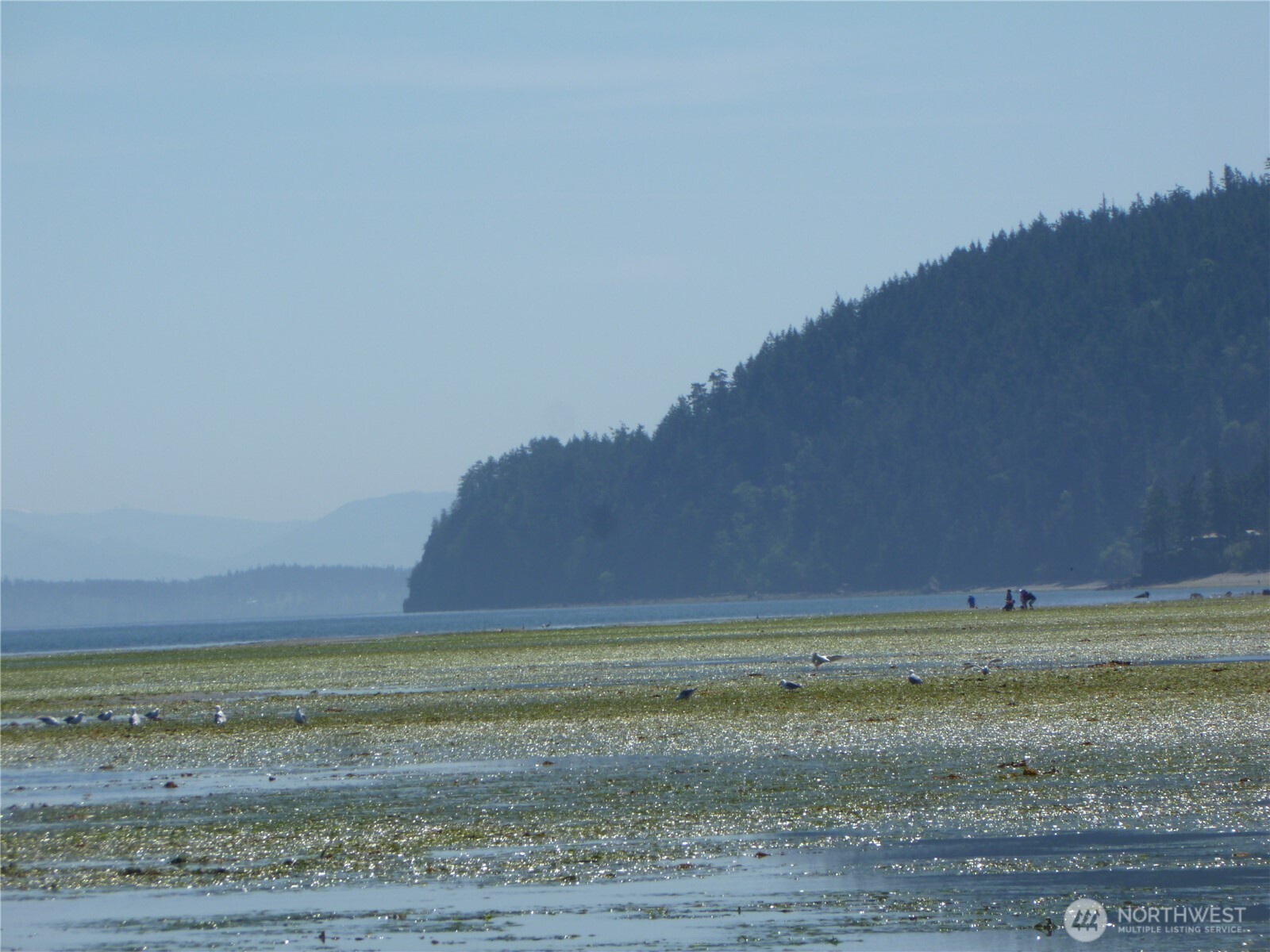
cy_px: 476
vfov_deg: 6.6
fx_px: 8218
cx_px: 635
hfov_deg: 8.8
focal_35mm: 224
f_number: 5.9
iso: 80
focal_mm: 40
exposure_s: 1/500
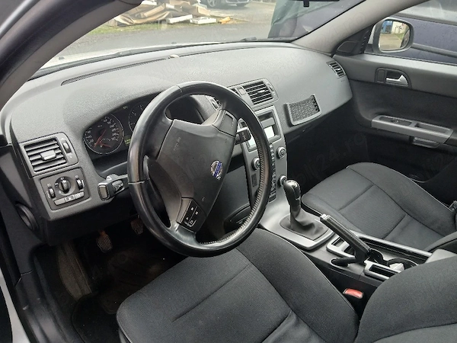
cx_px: 228
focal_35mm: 26
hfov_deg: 67.3
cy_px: 172
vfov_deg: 53.1
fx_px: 343
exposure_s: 1/50.3
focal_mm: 3.98
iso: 64
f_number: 1.8
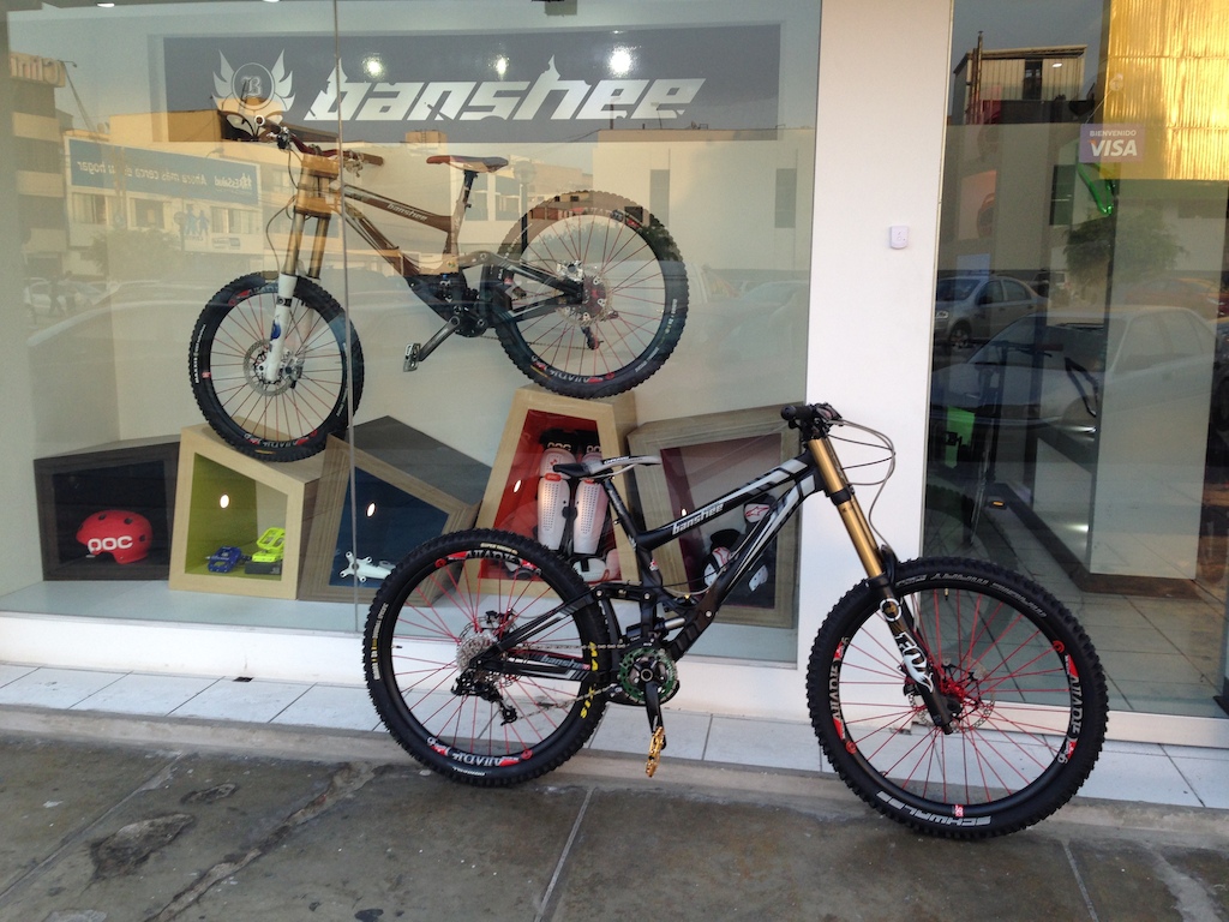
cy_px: 461
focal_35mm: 33
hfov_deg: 55.4
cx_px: 614
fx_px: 1172
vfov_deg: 42.9
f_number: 2.4
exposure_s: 1/120
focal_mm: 4.12
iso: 50
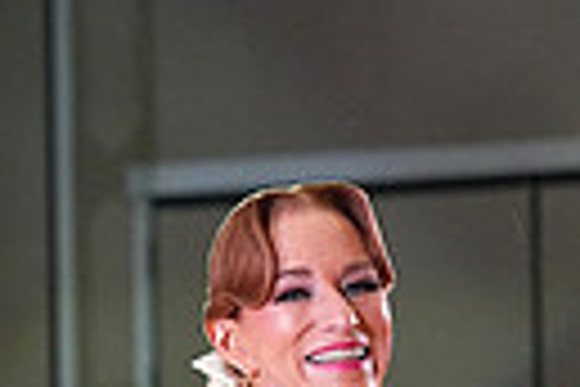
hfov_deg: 3.5
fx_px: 9601
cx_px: 479
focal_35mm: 596
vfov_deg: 2.3
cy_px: 824
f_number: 5
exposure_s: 1/400
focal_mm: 133
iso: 6400
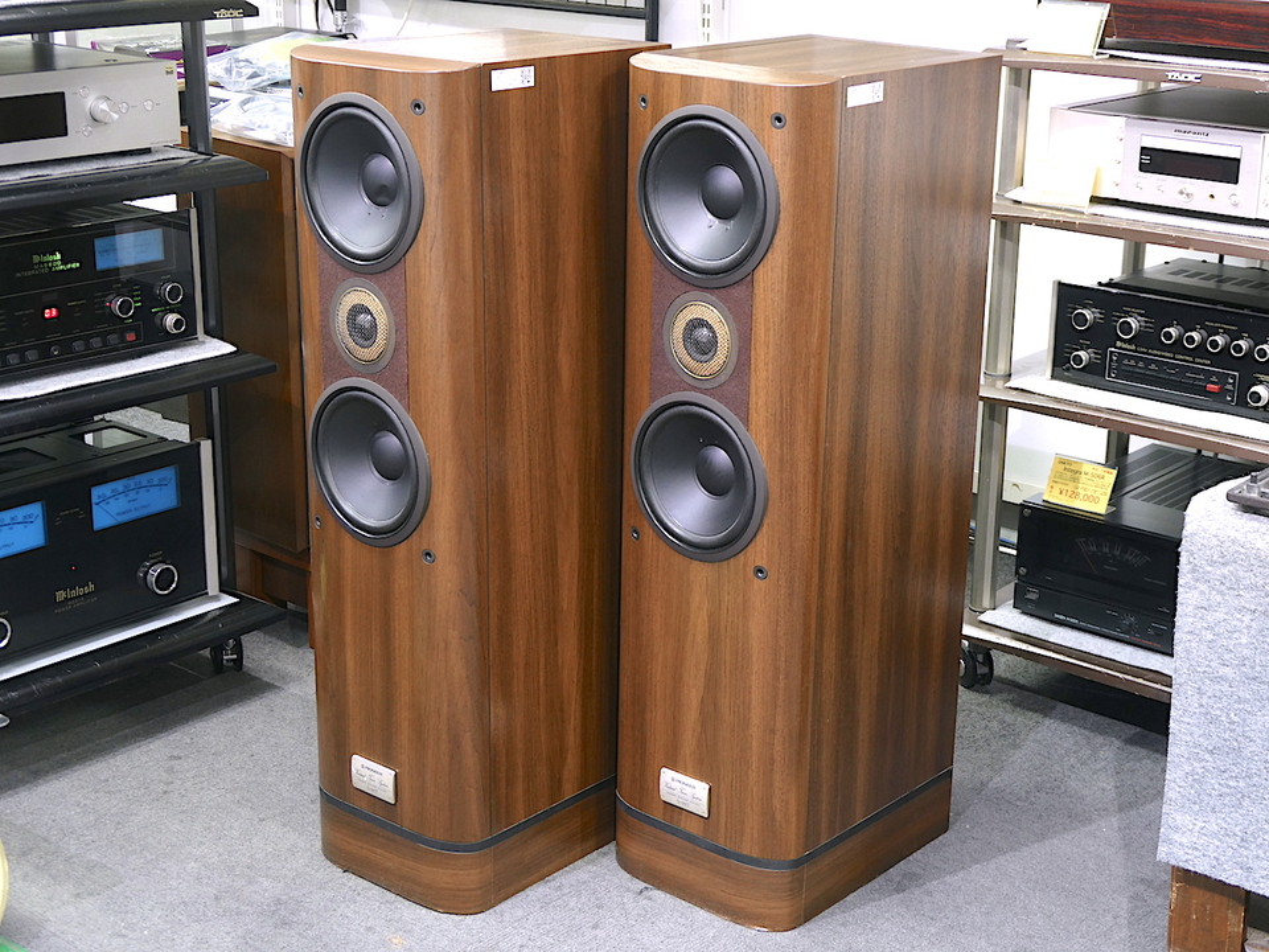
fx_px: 1980
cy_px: 476
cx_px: 634
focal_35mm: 54
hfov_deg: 35.5
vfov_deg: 27.0
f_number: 4.1
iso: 100
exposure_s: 1/1.6
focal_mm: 9.6
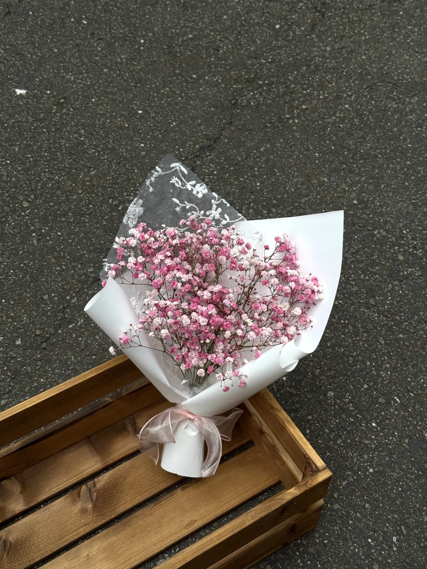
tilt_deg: -51.7
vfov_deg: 39.7
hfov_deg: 30.3
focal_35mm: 48
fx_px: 789
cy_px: 284
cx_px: 214
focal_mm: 6.76
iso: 100
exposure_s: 1/939
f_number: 1.78
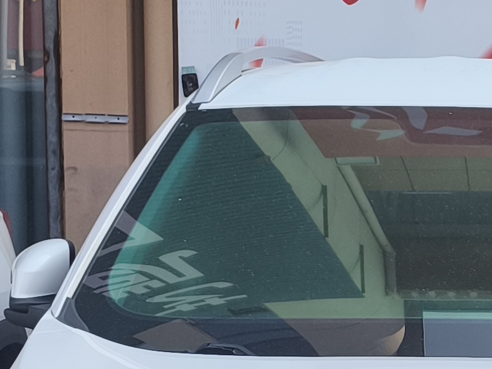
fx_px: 1706
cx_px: 616
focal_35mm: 120
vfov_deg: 12.2
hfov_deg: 15.7
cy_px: 392
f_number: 1.6
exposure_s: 1/1679
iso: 80
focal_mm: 5.84
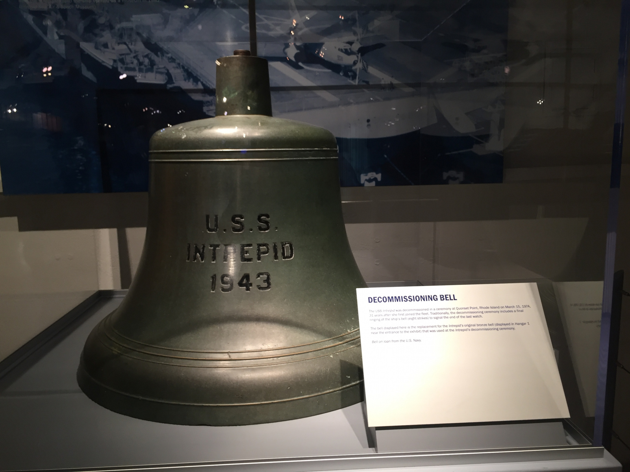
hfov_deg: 61.7
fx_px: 528
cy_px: 236
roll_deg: +0.5
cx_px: 315
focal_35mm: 29
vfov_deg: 48.2
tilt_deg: -8.1
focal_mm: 4.15
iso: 64
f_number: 2.2
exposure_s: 1/30
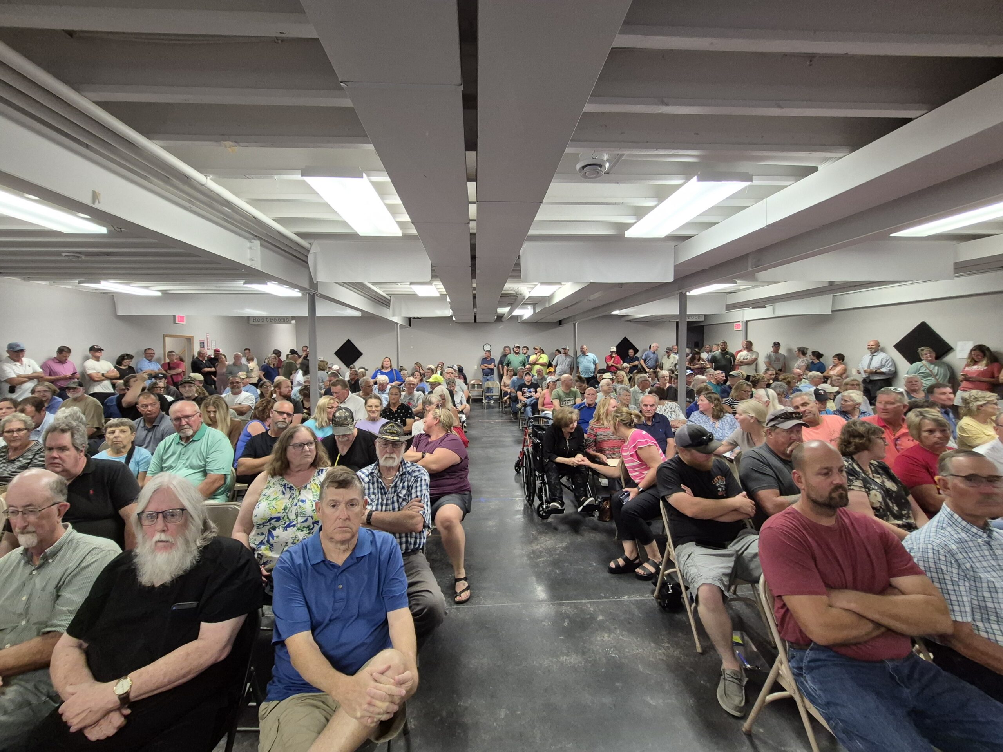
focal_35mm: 13
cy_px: 376
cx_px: 502
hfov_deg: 106.2
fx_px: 377
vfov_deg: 89.9
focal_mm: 1.74
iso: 400
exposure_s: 1/60
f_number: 2.2
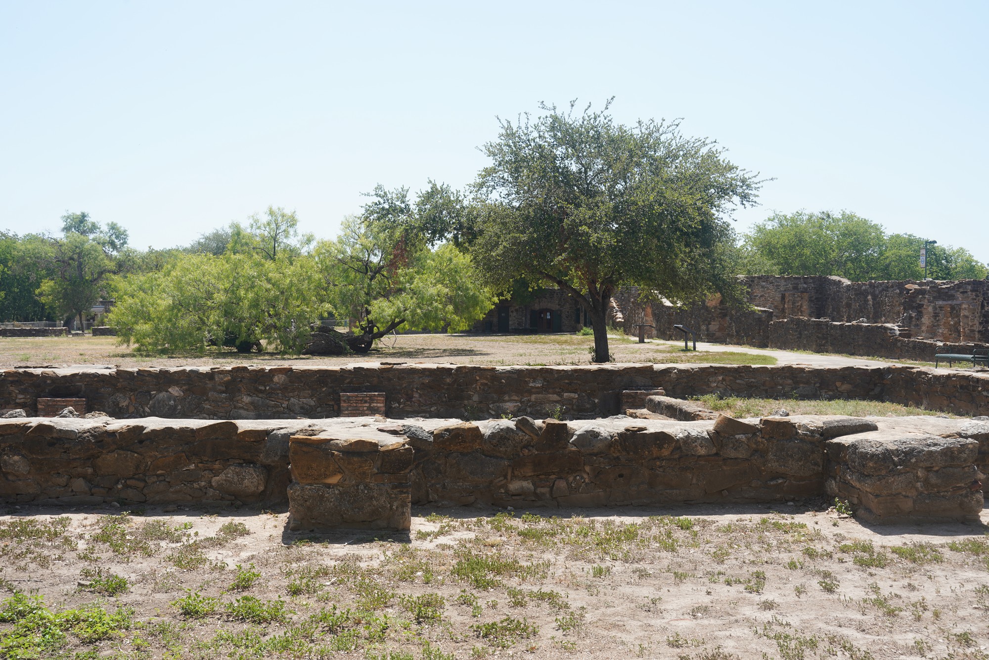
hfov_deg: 49.5
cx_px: 494
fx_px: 1071
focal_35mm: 39
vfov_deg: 34.2
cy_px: 330
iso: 100
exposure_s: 1/100
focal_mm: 39
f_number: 11
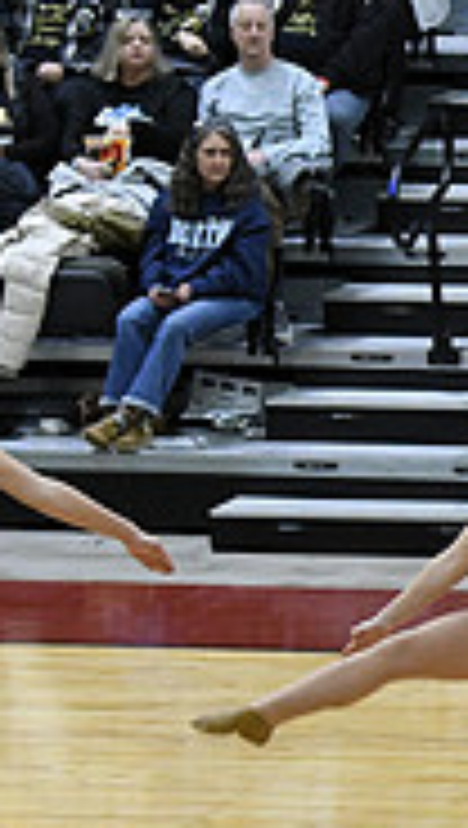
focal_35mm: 346
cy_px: 722
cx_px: 1224
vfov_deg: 6.2
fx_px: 7605
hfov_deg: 3.5
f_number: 4
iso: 4000
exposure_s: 1/400
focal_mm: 70
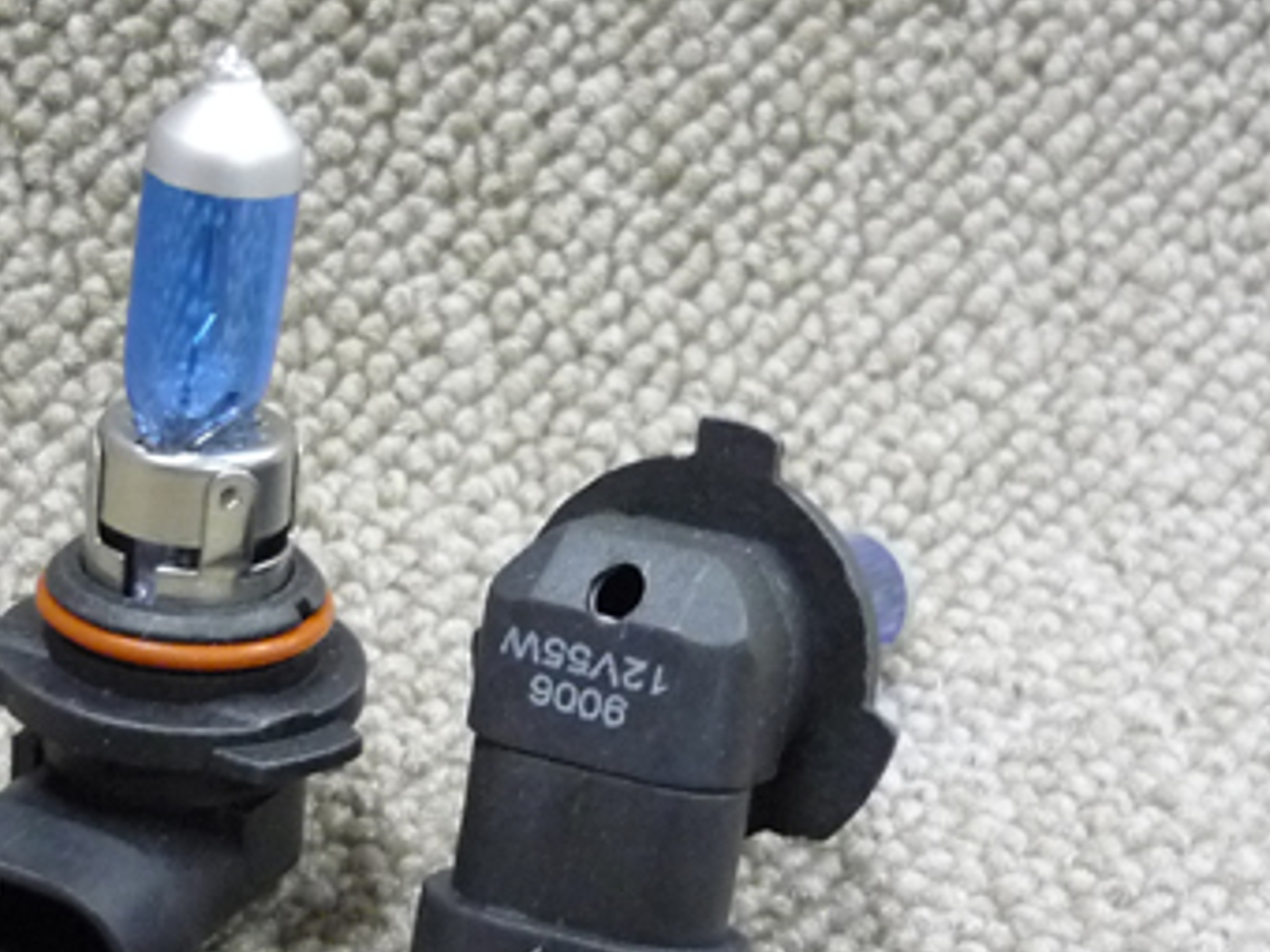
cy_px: 623
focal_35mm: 82
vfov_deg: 17.9
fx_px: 3008
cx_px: 385
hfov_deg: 23.7
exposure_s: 1/15
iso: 400
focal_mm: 6
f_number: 2.9
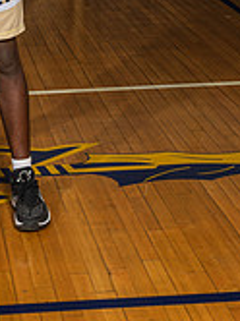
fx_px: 1066
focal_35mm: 115
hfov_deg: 12.6
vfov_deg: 16.6
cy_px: -33
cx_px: -15
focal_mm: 44
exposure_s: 1/125
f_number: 7.1
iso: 125
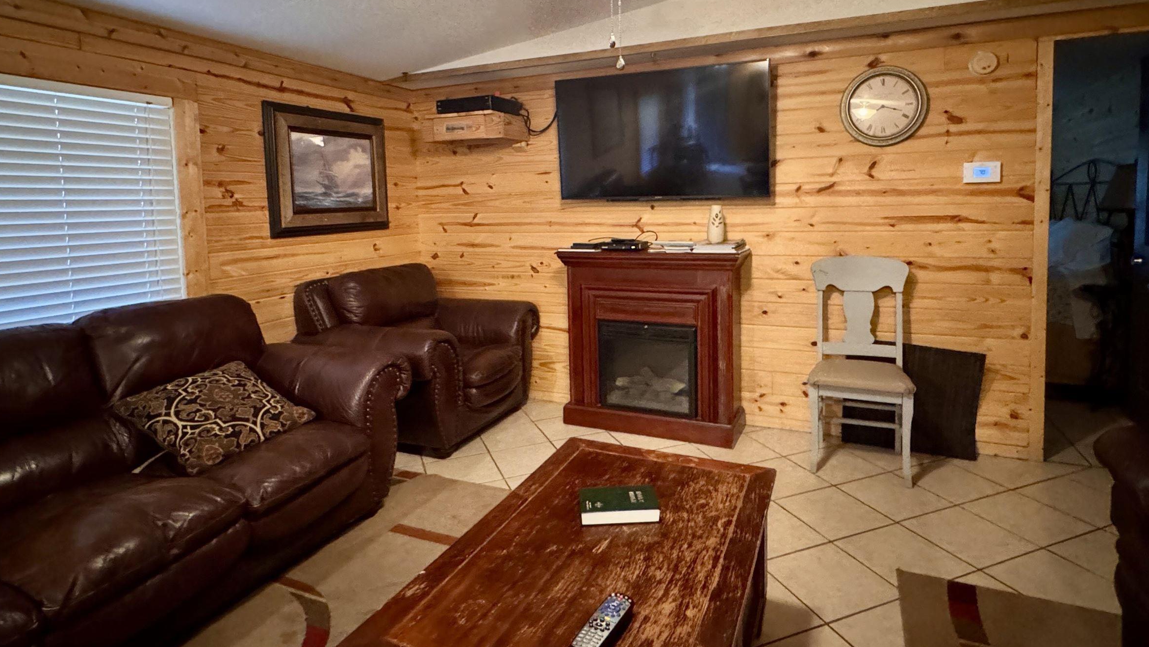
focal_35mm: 20
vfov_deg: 55.3
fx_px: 609
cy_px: 244
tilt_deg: -4.4
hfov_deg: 86.6
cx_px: 583
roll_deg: +0.9
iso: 1250
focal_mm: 2.22
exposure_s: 1/30
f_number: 2.2
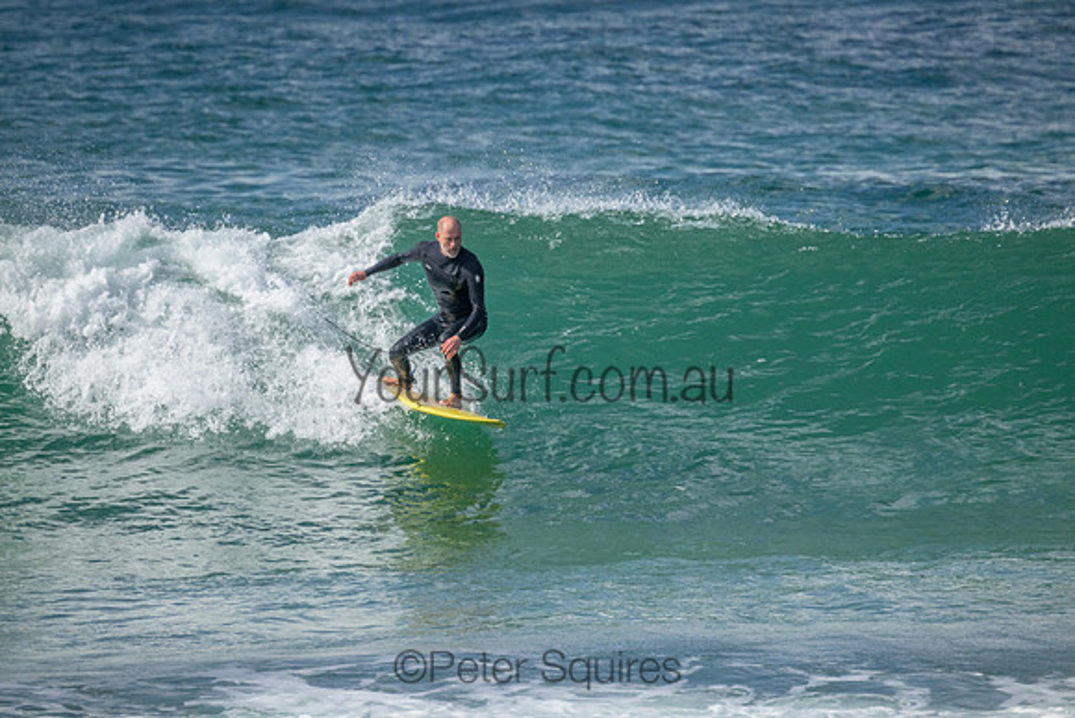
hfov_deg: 2.6
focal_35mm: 800
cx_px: 538
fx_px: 23893
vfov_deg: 1.7
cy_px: 359
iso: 2000
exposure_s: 1/1250
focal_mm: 800
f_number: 11
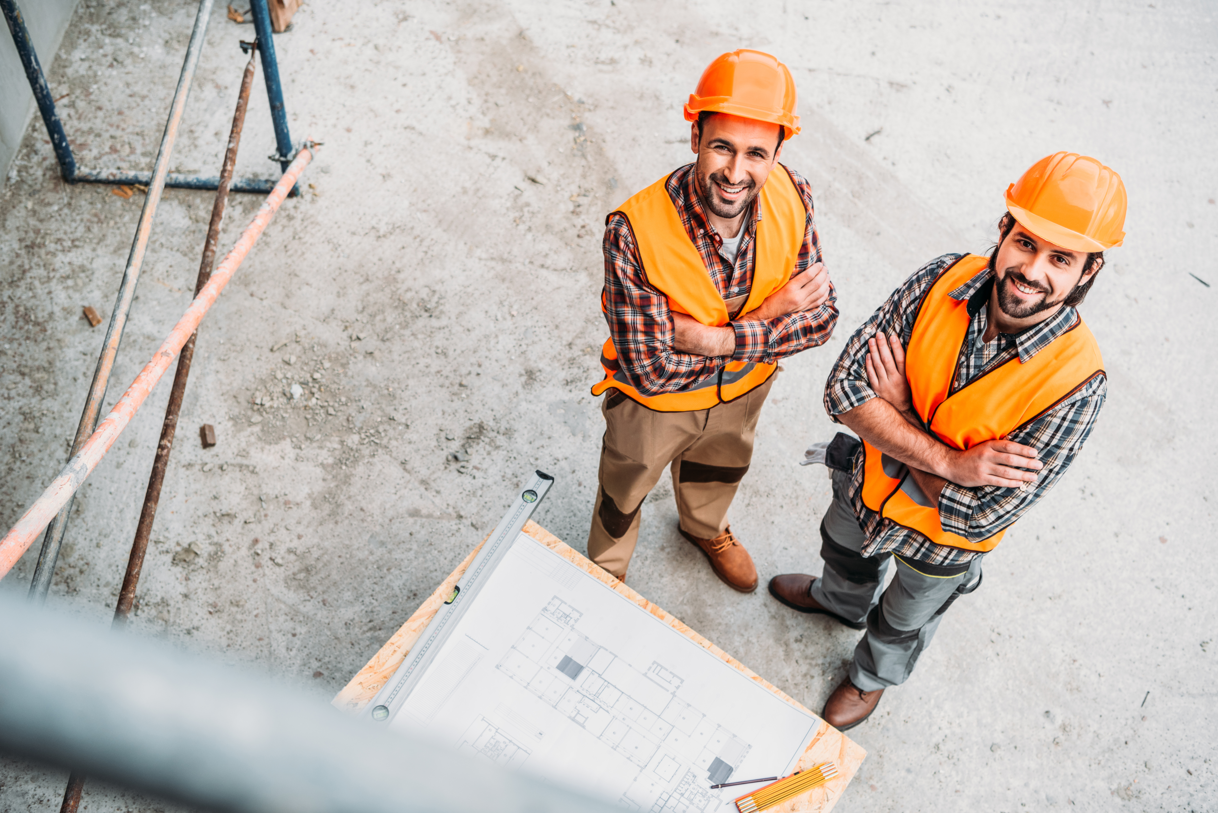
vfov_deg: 33.4
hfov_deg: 48.4
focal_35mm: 40
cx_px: 609
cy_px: 406
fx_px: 1354
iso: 200
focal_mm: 40
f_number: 3.5
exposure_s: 1/800
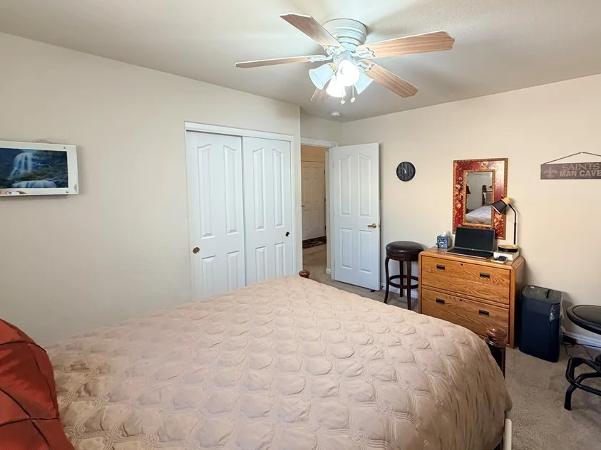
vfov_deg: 74.4
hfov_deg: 90.5
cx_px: 342
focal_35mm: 17
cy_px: 195
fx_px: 295
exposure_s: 1/60
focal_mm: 2.22
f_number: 2.2
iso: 400
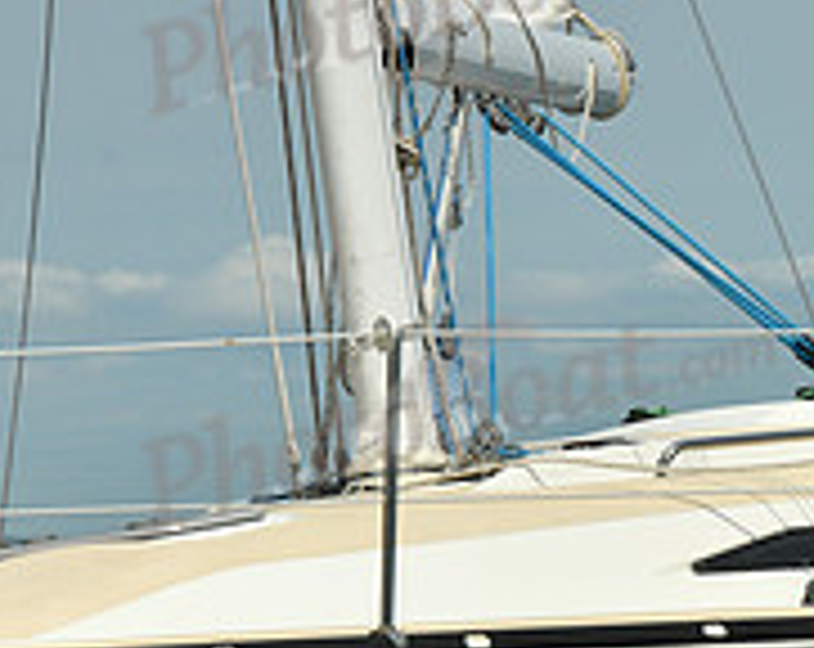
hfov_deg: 3.2
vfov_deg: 2.6
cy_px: 583
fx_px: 14496
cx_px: 1012
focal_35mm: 603
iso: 320
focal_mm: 200
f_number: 11
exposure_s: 1/1250
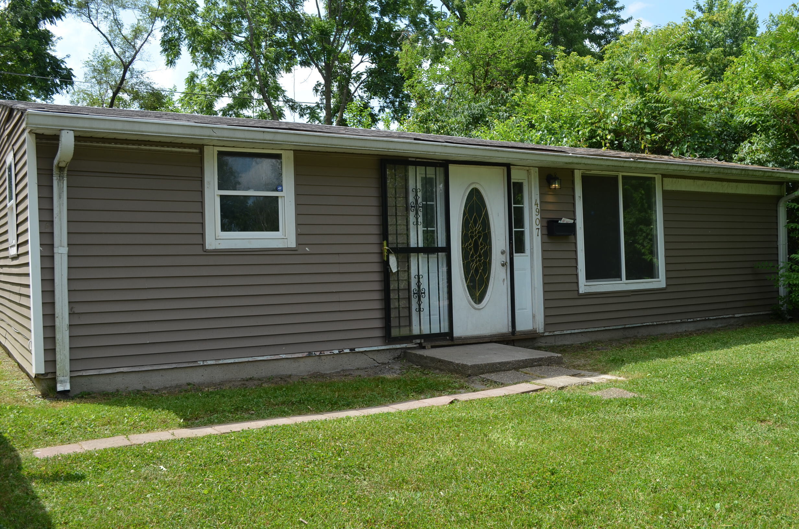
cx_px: 400
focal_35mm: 33
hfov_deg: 57.3
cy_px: 264
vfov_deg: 39.8
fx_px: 731
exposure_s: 1/250
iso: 160
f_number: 8
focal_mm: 22
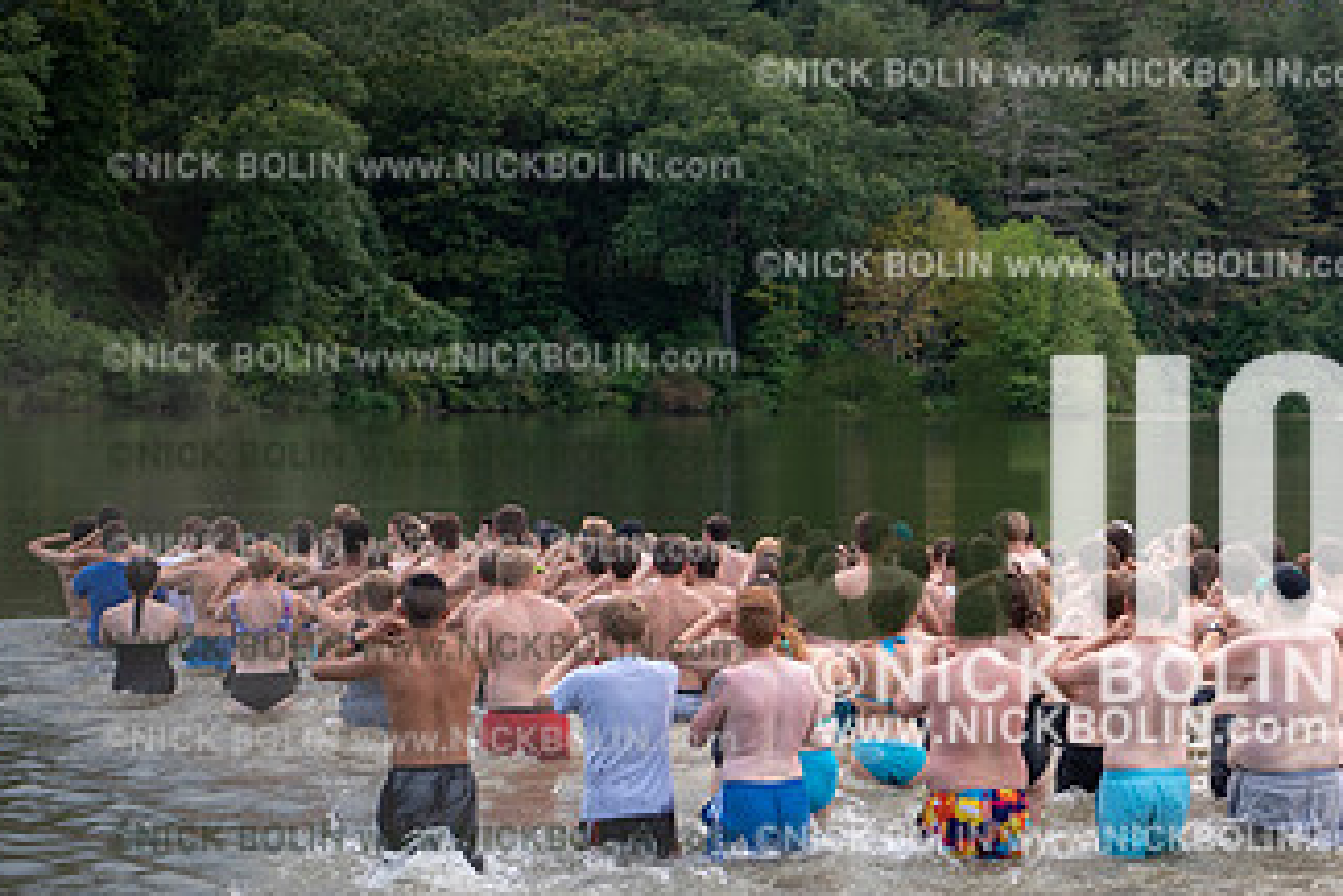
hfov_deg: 18.9
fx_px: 3993
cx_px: 1070
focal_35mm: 107
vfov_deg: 12.8
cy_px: 551
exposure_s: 1/800
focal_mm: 60
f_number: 3.2
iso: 160
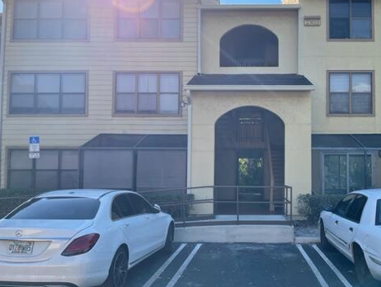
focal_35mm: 35
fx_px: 386
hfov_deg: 51.7
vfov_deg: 40.7
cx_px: 252
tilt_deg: +2.5
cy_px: 150
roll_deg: -0.1
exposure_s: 1/1403
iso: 32
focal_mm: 5.1
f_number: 1.6
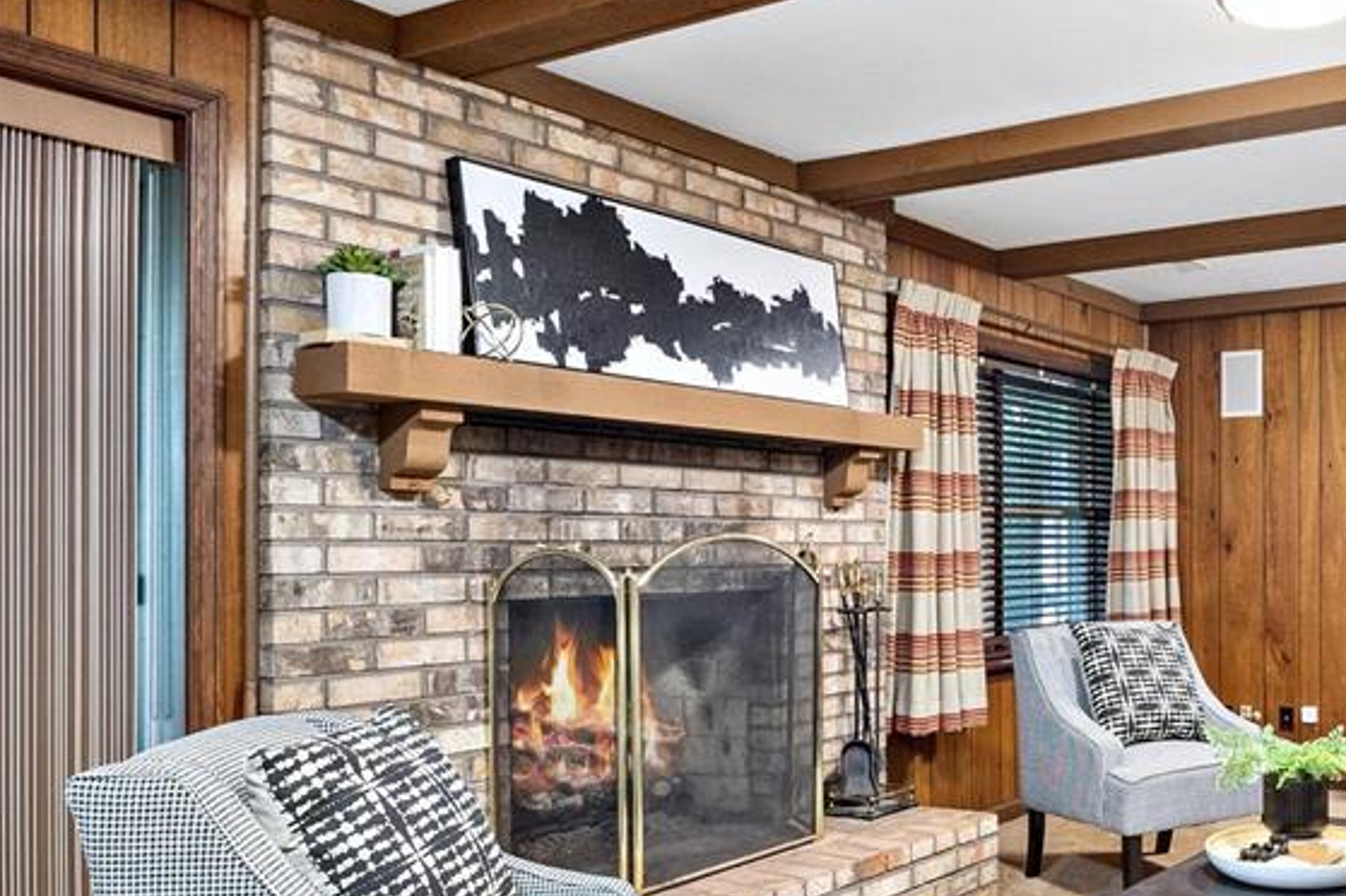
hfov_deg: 51.7
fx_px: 1233
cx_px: 1168
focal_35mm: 33
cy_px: 556
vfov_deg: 39.7
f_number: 5.6
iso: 400
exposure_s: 1/4
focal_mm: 9
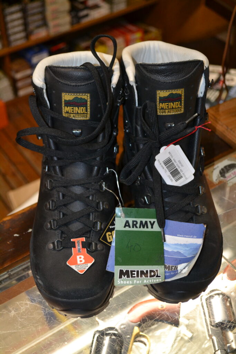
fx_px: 560
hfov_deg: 23.8
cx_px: 118
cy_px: 177
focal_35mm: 57
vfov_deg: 35.0
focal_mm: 38
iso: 1600
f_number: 5
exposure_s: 1/60
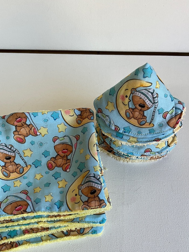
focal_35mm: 40
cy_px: 168
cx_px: 81
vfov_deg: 46.1
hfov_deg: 35.9
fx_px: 291
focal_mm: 3
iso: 20
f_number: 1.8
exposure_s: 1/100
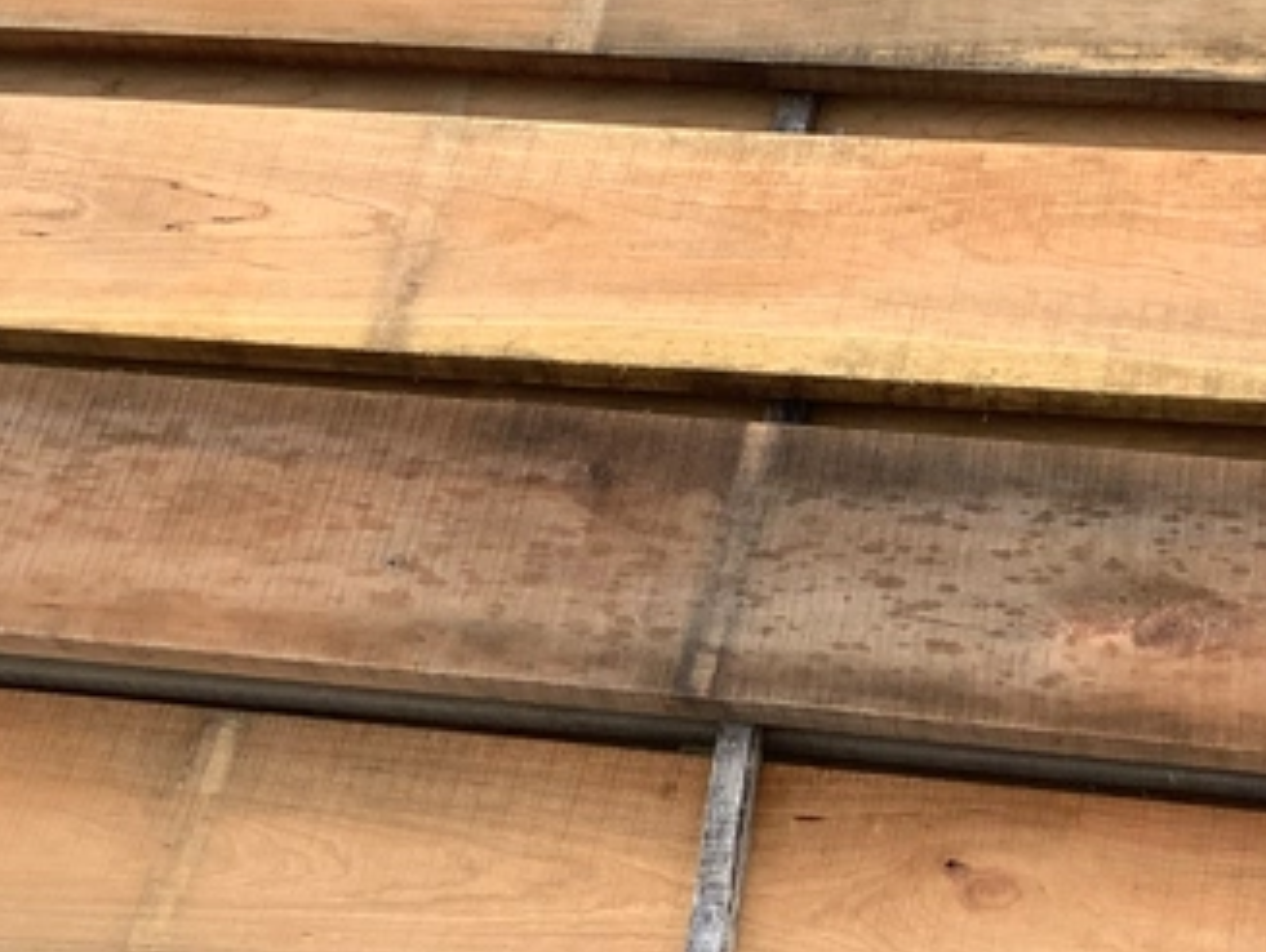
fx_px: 2600
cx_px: 1007
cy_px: 656
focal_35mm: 71
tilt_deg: -61.9
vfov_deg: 20.7
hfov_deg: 26.9
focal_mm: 3.3
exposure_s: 1/197
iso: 25
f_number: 2.4
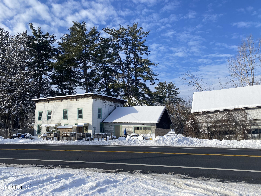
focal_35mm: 26
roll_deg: +1.1
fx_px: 196
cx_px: 130
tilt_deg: +9.6
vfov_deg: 53.1
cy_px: 98
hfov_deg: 67.3
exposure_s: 1/3610
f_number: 1.8
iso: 32
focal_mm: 4.25
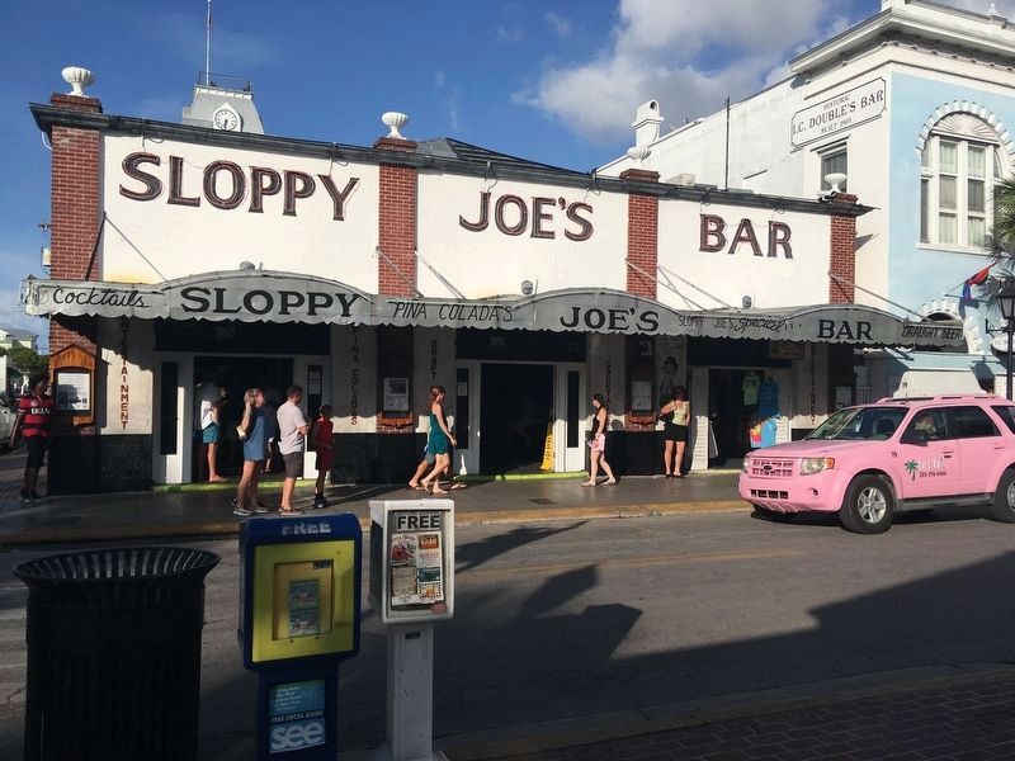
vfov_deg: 48.2
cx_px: 508
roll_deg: -0.9
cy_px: 380
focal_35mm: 29
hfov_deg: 61.7
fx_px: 850
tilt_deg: -1.5
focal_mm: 4.15
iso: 25
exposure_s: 1/3497
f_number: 2.2
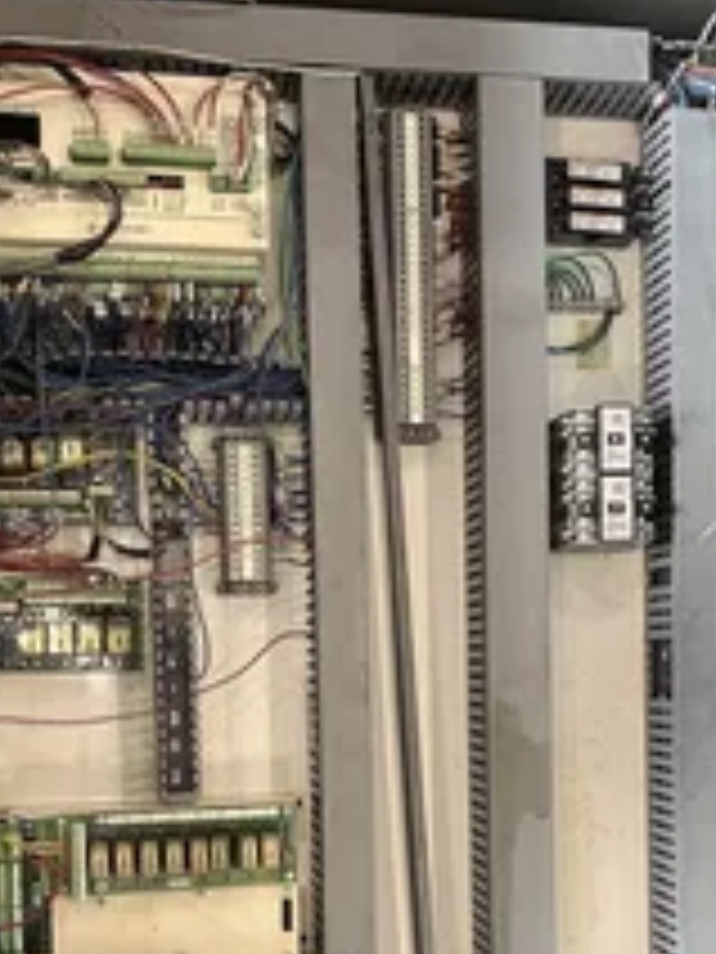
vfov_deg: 38.1
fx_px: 1351
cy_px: 698
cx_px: 387
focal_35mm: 49
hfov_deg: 29.7
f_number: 1.5
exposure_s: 1/60
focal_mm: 5.7
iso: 125
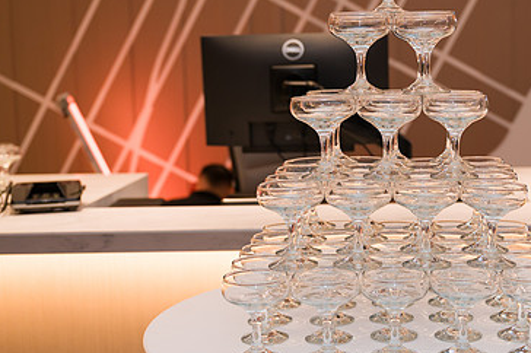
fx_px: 914
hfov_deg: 32.1
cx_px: 367
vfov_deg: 21.9
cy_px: 166
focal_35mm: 62
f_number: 3.2
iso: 640
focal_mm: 37
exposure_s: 1/160
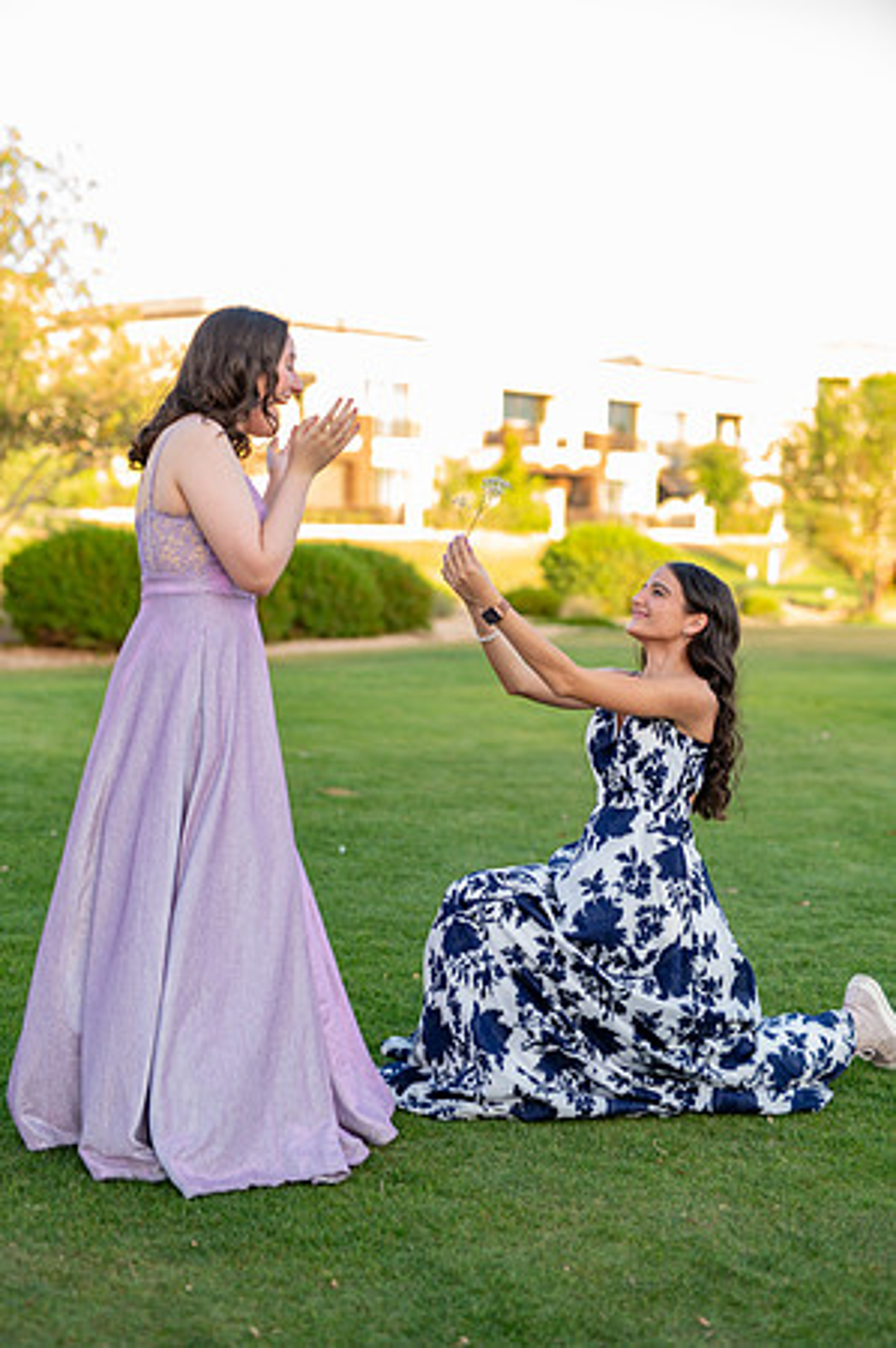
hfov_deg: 26.9
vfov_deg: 39.6
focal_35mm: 50
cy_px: 674
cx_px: 448
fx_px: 1871
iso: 100
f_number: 2
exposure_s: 1/250
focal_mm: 50
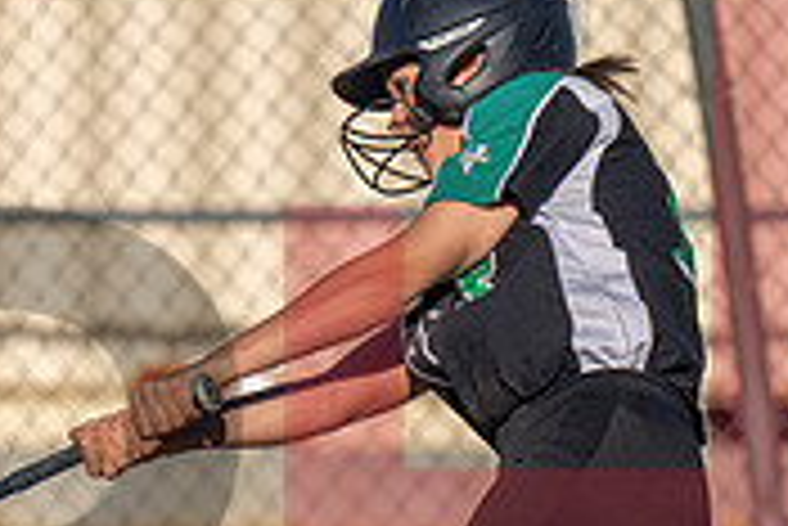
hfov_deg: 2.8
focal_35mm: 728
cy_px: 473
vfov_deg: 1.9
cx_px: 347
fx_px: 15948
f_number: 2.8
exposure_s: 1/2500
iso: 100
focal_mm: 200
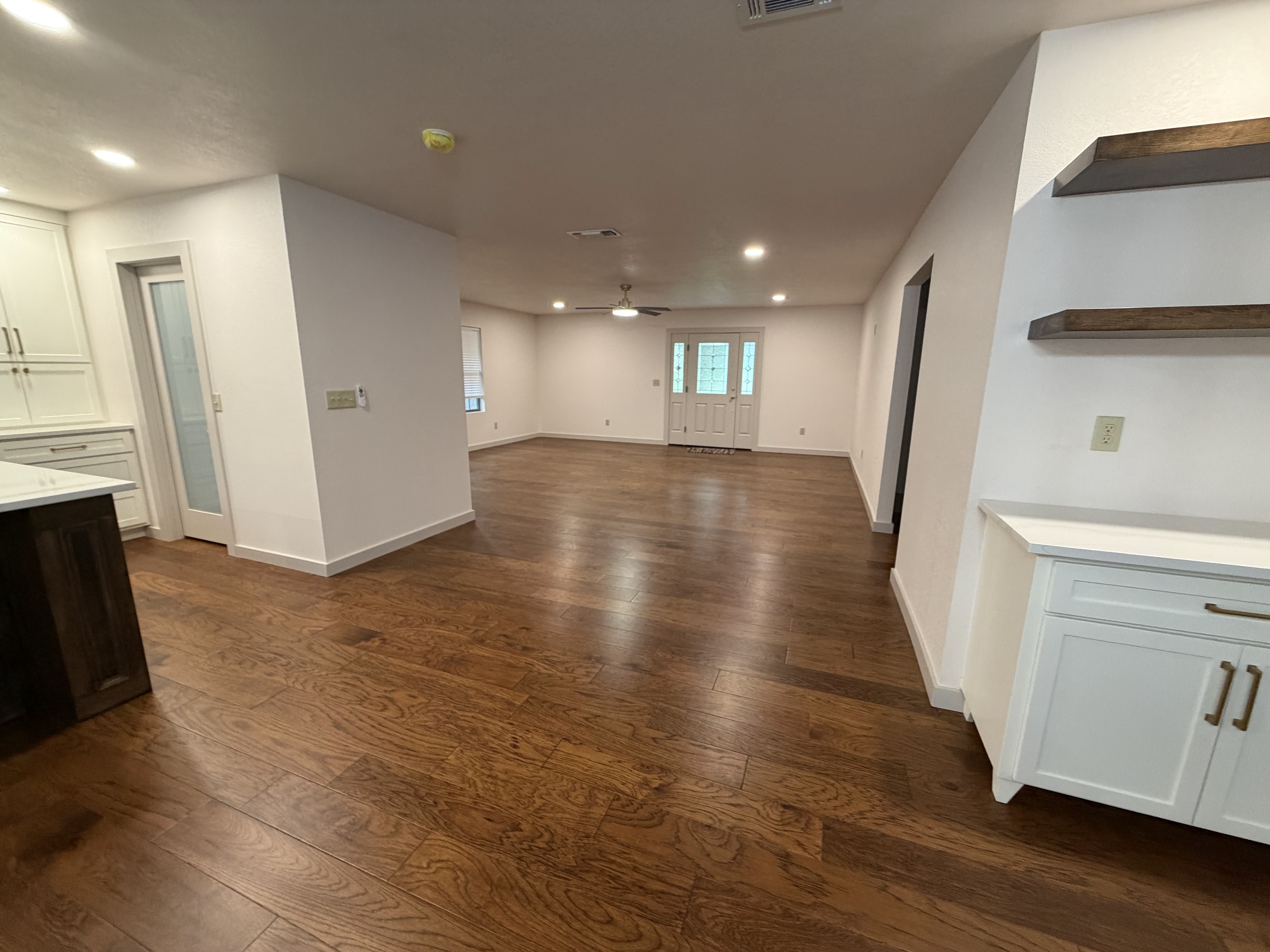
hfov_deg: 102.1
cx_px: 635
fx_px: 514
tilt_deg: -10.0
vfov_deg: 85.7
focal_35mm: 14
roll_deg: +0.5
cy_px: 476
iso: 320
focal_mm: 2.22
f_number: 2.2
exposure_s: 1/60
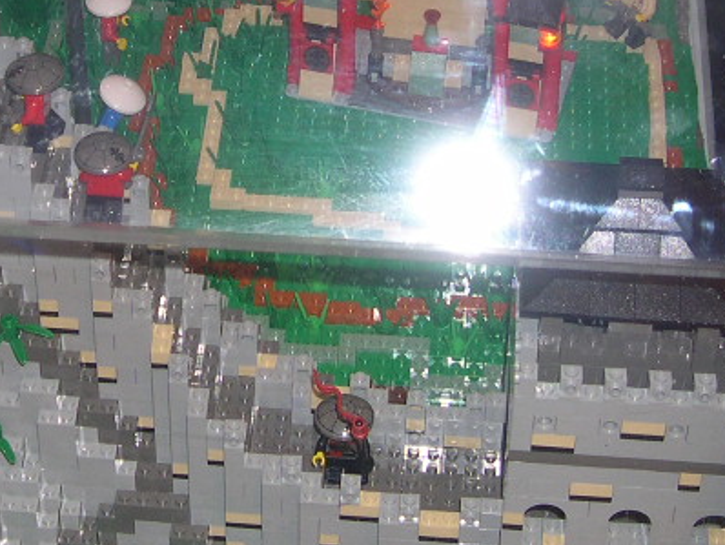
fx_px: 2263
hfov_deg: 18.0
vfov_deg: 13.6
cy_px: 36
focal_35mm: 108
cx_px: 109
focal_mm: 9
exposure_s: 1/60
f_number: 2.9
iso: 100
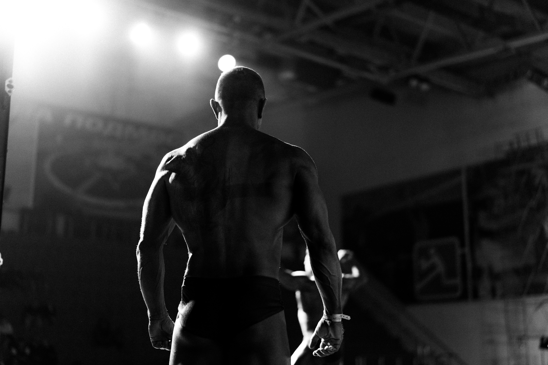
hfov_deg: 39.6
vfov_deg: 27.0
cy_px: 182
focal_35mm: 50
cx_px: 274
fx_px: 761
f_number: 1.4
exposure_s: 1/500
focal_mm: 50
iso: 1250
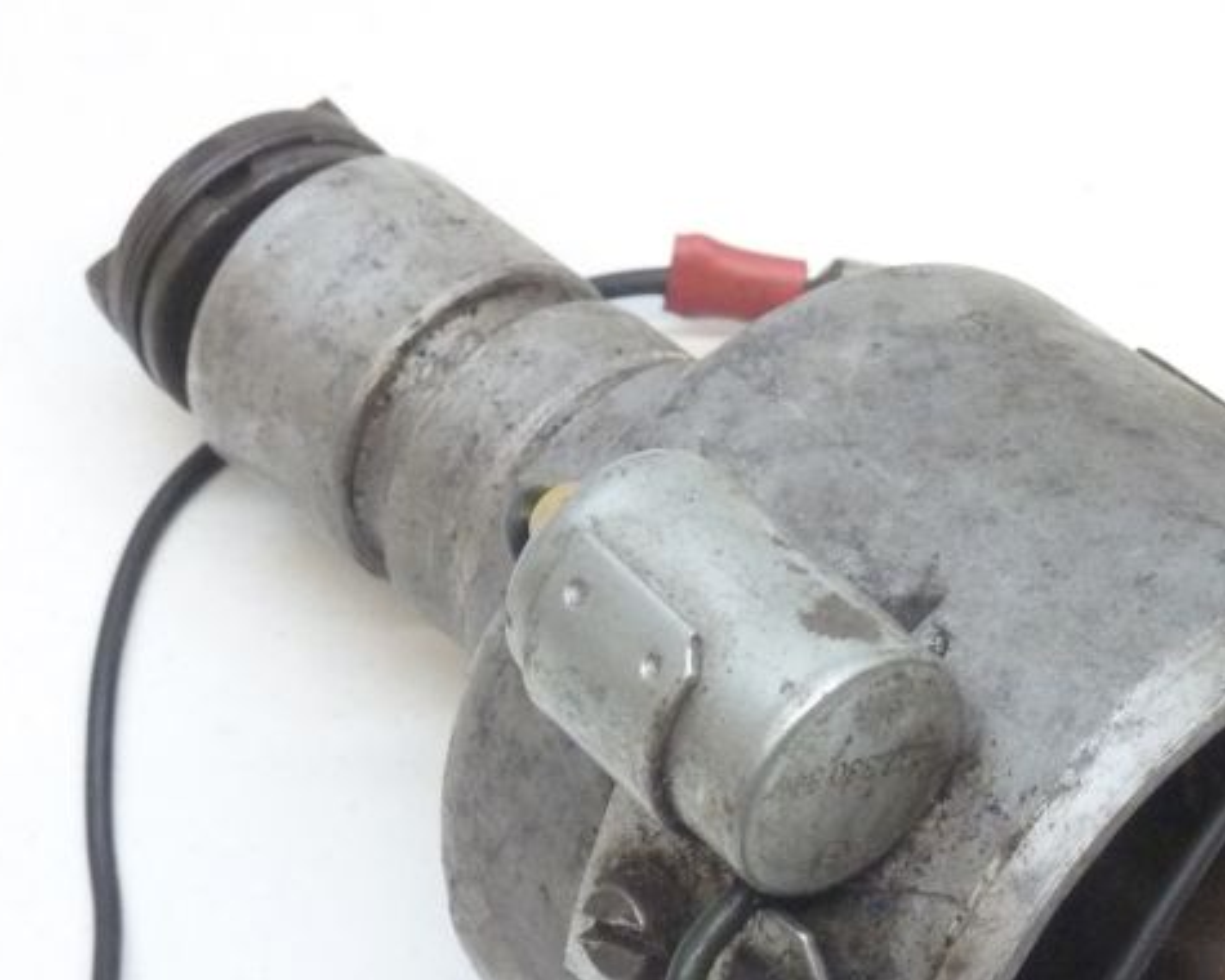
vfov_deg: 9.7
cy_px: 730
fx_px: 5765
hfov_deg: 12.1
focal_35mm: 159
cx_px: 876
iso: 400
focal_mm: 13.7
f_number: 4.2
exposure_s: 1/15
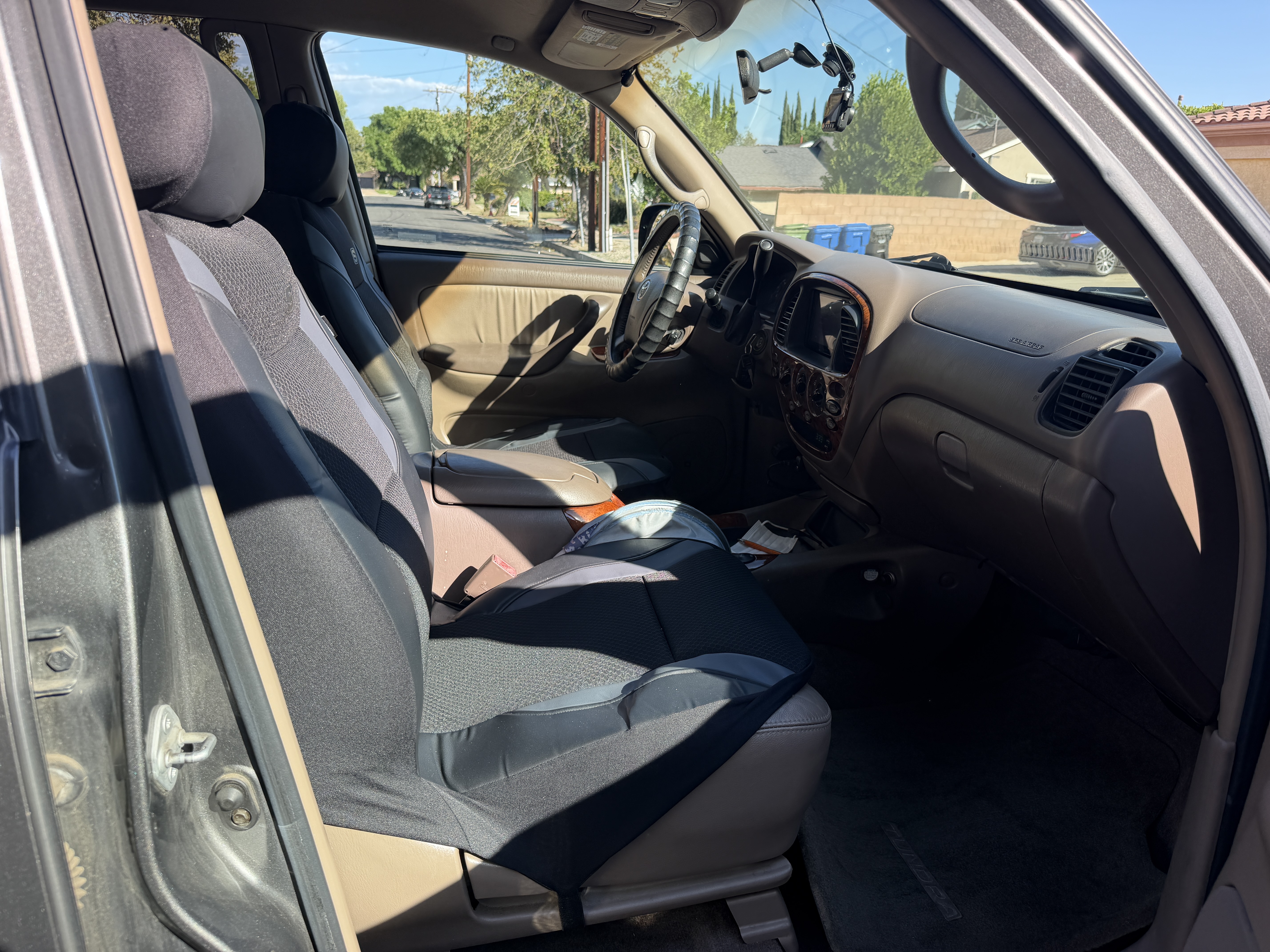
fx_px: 881
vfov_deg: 56.8
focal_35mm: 24
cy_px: 476
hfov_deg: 71.6
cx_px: 635
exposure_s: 1/677
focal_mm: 6.76
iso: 80
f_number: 1.78
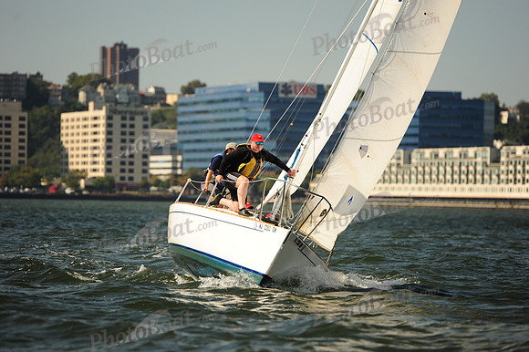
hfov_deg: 10.3
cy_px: 176
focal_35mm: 200
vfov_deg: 6.9
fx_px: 2937
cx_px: 264
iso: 320
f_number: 4
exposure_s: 1/1250
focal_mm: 200
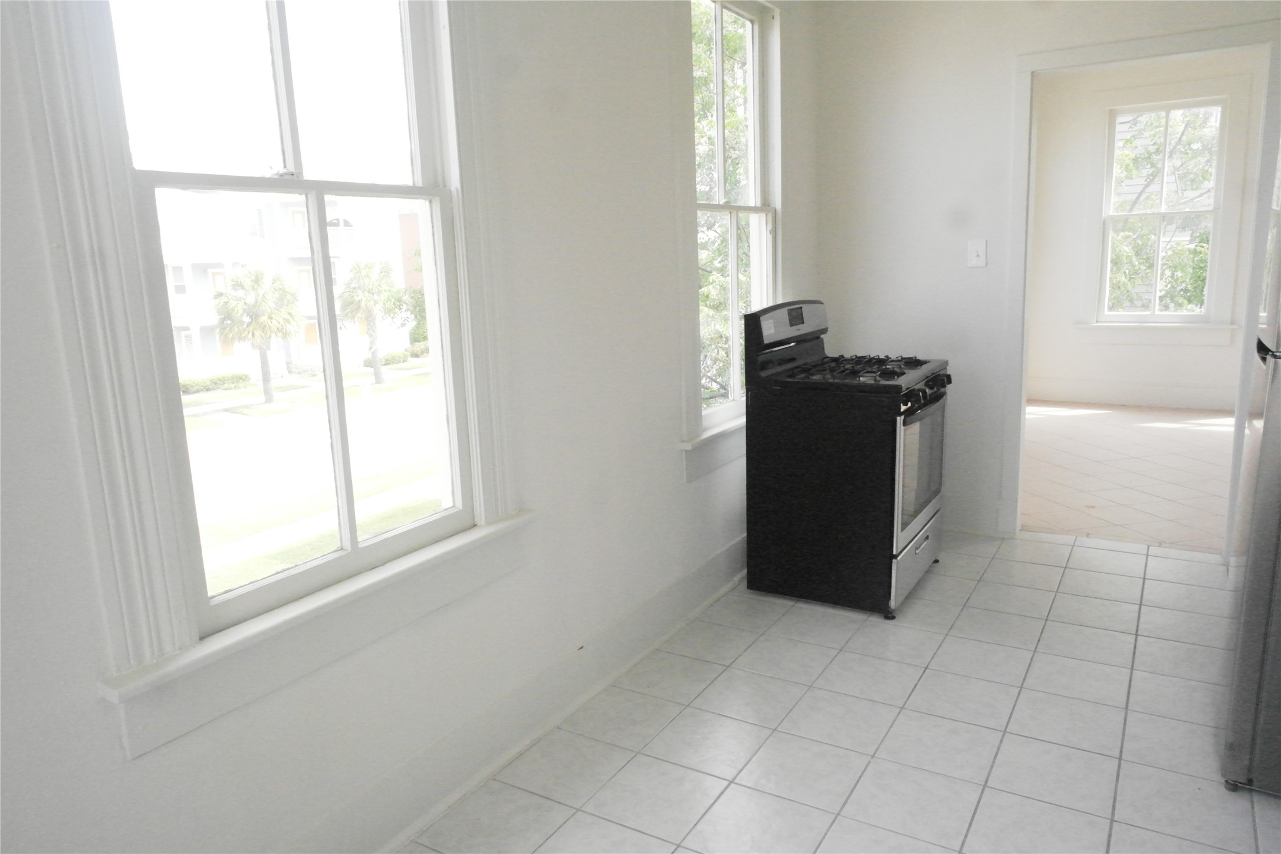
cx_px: 640
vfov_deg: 53.1
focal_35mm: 24
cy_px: 427
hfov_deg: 73.7
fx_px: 854
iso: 6400
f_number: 9
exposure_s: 1/640
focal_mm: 16
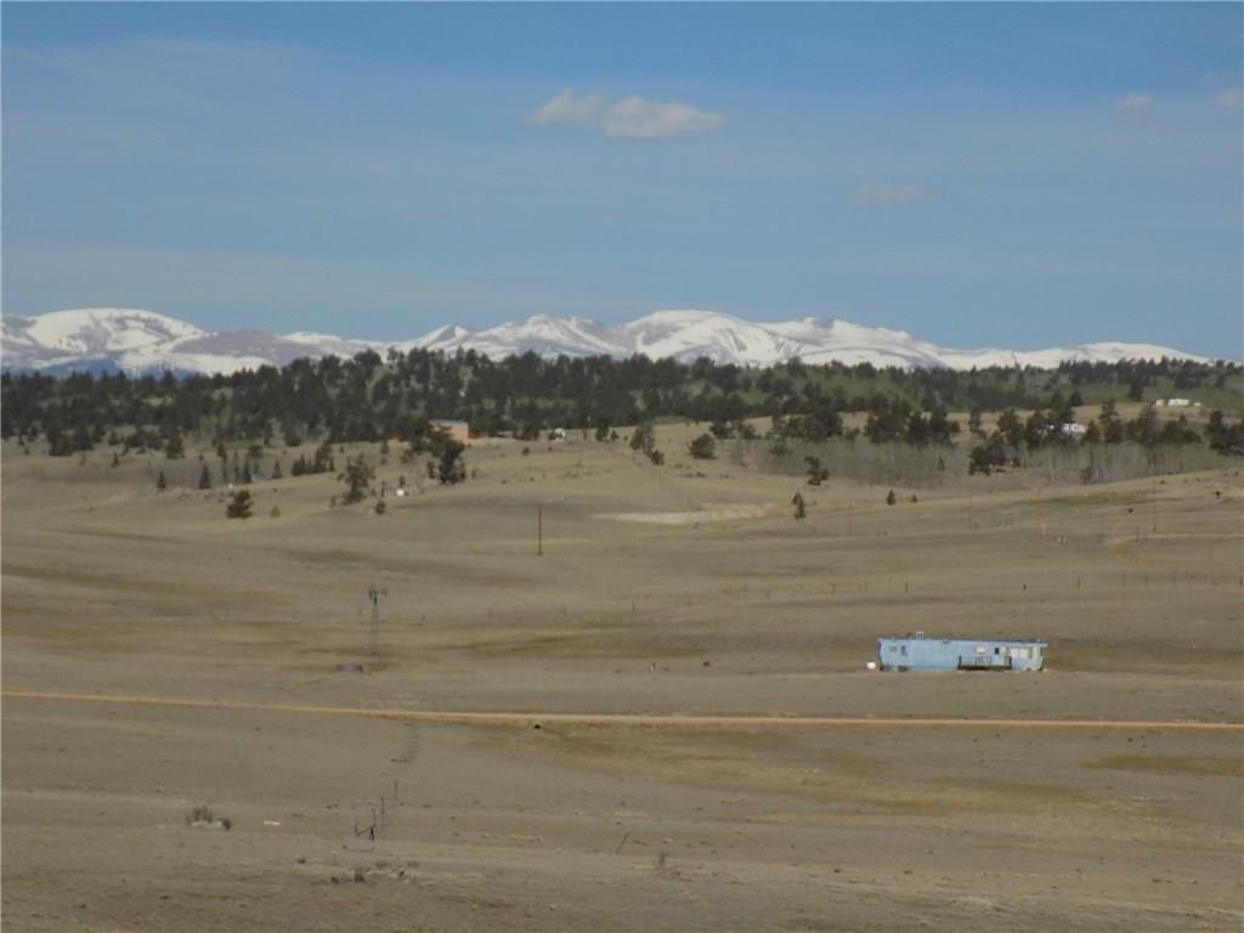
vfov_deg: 11.2
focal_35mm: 132
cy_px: 466
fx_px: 4744
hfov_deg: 14.9
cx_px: 622
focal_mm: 23.4
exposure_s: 1/1000
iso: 80
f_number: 5
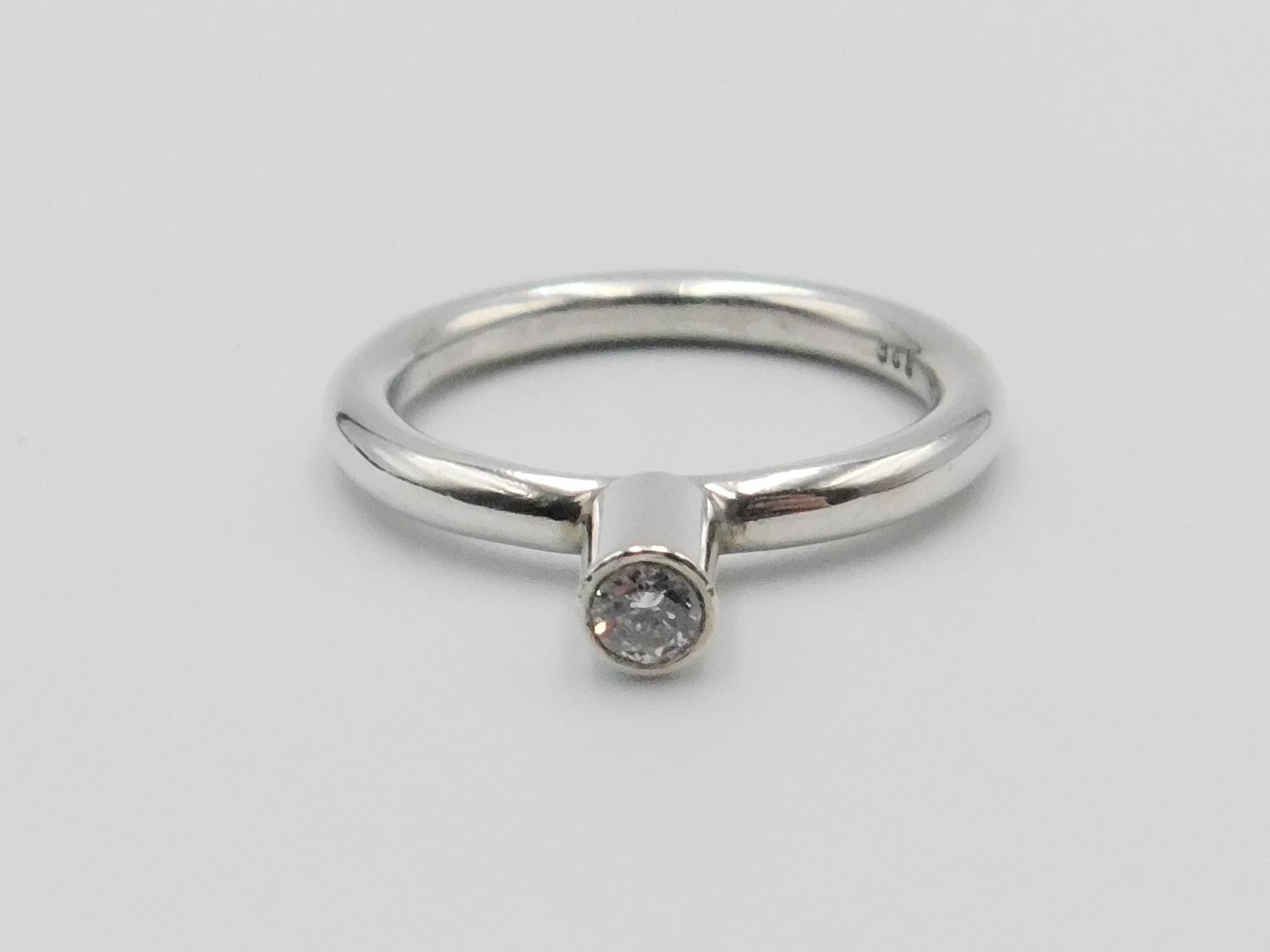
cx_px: 623
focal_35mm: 27
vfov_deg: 51.3
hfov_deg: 65.3
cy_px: 466
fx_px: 990
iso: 400
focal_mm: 4
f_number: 3
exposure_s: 1/1250
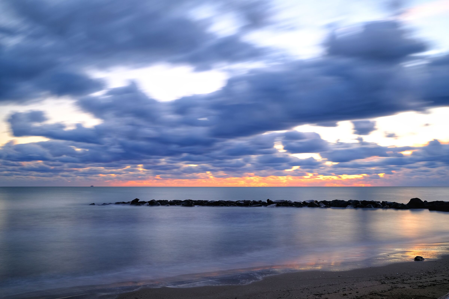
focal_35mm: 35
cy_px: 150
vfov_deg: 37.9
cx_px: 224
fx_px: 436
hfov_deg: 54.4
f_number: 6.4
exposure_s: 30
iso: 160
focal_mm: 23
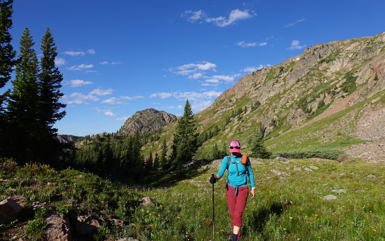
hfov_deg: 72.6
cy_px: 131
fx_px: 262
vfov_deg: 49.2
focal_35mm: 25
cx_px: 194
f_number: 5.6
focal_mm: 9
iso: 100
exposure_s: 1/400
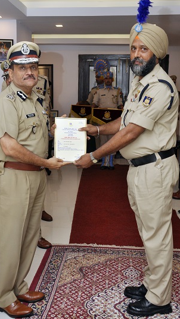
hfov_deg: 26.5
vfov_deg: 45.5
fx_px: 382
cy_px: 160
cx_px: 90
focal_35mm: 45
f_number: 4
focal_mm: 28
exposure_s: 1/160
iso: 250
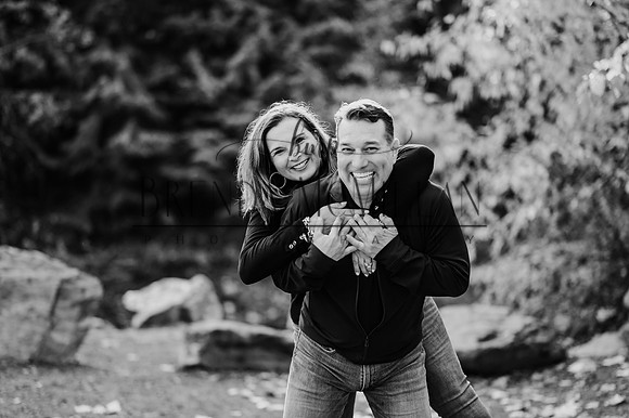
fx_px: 1484
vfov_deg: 16.1
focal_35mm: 85
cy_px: 209
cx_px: 314
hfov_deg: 23.9
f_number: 1.8
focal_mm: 85
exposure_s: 1/1000
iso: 500
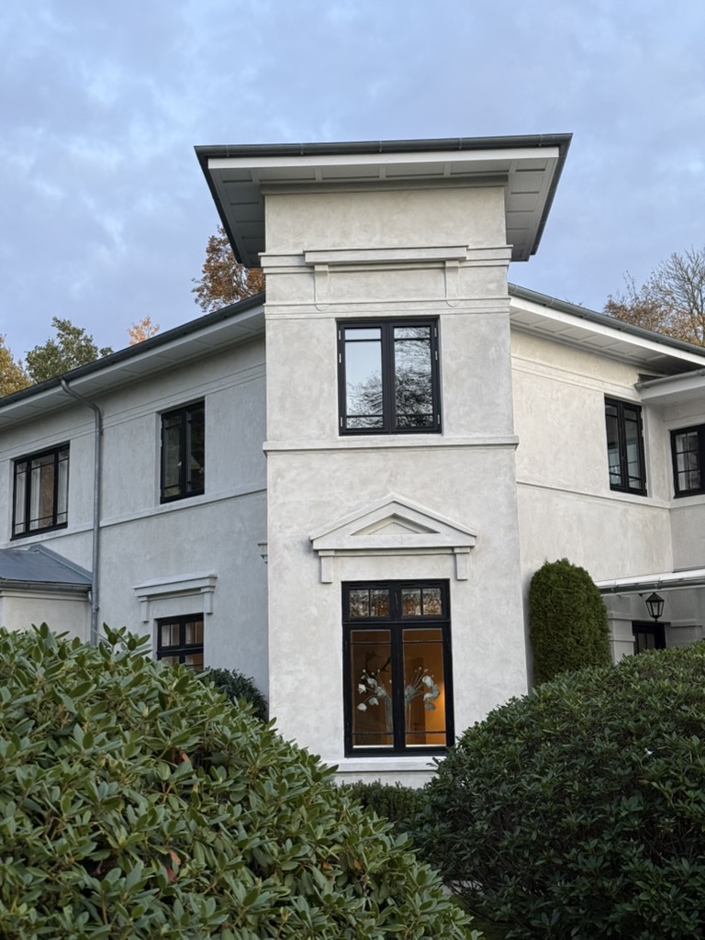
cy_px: 470
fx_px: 1303
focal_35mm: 48
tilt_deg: +12.3
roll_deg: +1.0
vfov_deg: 39.7
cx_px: 352
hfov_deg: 30.3
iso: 200
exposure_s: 1/60
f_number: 1.78
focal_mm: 6.76
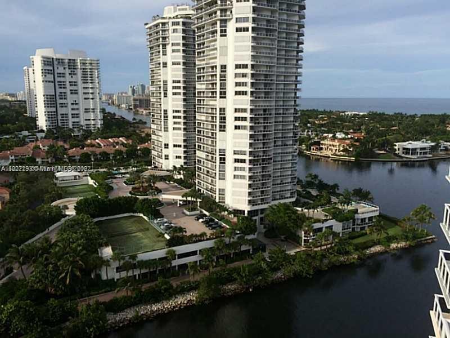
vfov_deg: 48.2
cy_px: 169
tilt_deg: -11.0
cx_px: 225
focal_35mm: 29
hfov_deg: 61.7
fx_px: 377
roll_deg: +0.4
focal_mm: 4.15
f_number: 2.2
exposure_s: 1/1642
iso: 32
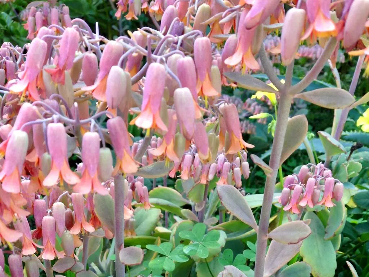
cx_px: 184
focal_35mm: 33
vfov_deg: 42.9
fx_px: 352
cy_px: 138
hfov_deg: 55.4
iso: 50
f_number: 2.4
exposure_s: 1/120
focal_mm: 4.12
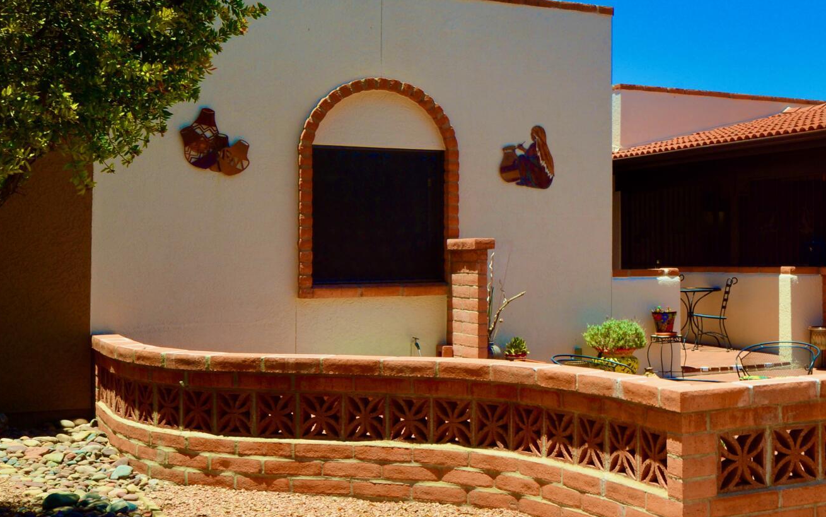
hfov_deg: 34.2
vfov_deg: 23.1
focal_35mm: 56
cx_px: 746
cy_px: 217
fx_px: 1261
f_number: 14
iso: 160
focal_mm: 24
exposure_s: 1/125
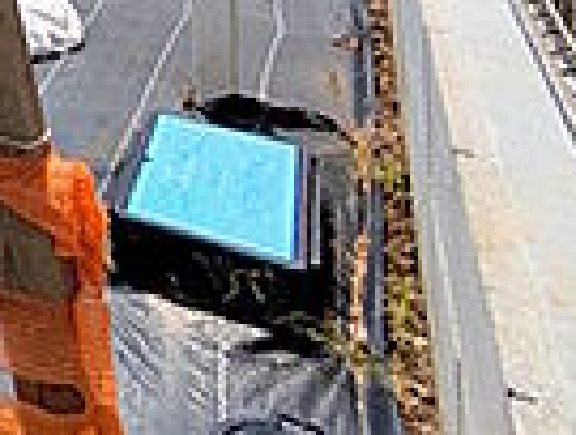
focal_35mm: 62
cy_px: -367
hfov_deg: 20.7
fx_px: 1034
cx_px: -478
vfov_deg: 18.3
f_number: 2.2
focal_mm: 1.83
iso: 49
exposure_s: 1/3846
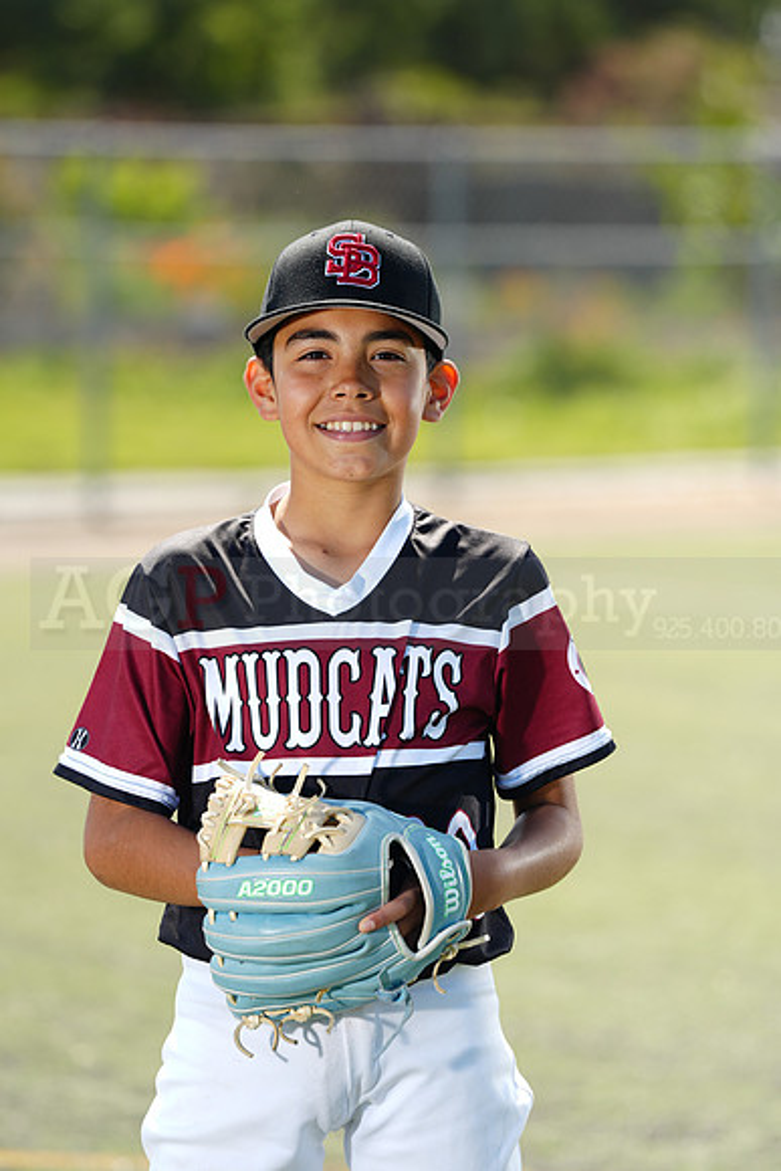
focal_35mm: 200
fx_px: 6504
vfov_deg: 10.3
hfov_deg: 6.9
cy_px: 586
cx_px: 390
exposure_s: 1/250
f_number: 4.5
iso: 64
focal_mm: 200
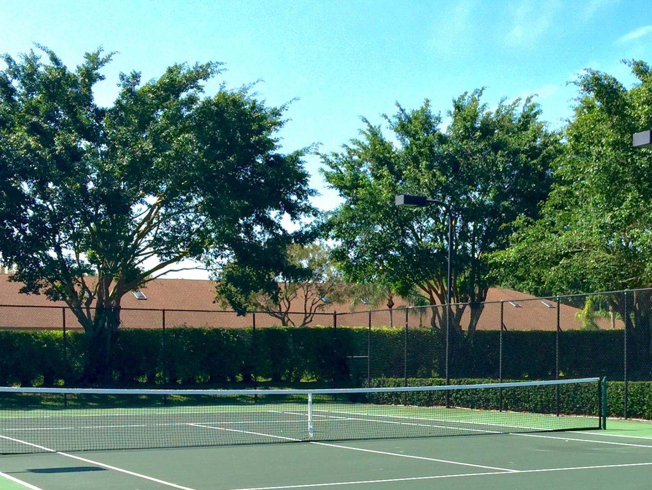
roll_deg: -0.8
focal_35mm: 61
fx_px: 1149
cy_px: 387
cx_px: 476
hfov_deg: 31.2
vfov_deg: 23.7
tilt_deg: -0.6
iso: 32
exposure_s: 1/1522
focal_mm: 4.15
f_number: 2.2
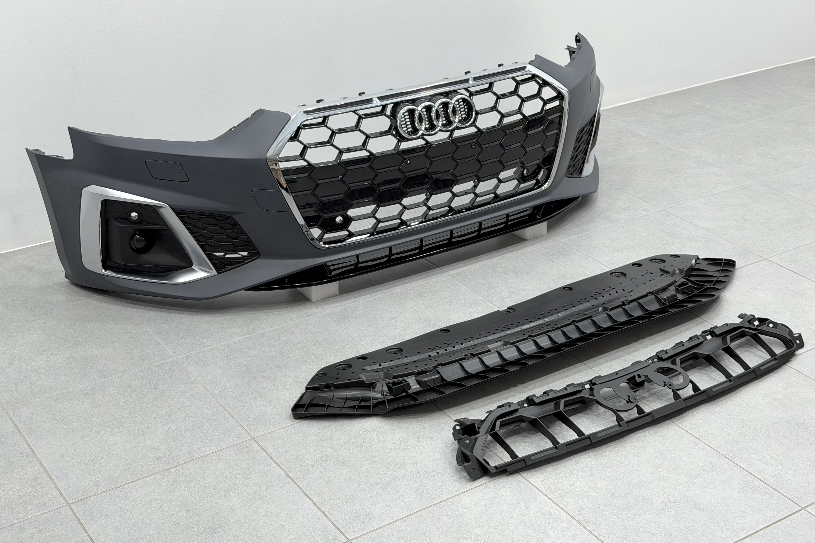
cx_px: 407
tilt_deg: -26.9
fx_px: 1132
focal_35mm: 50
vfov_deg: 27.0
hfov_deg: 39.6
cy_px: 263
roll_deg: +0.7
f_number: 1.78
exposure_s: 1/184
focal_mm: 6.76
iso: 50
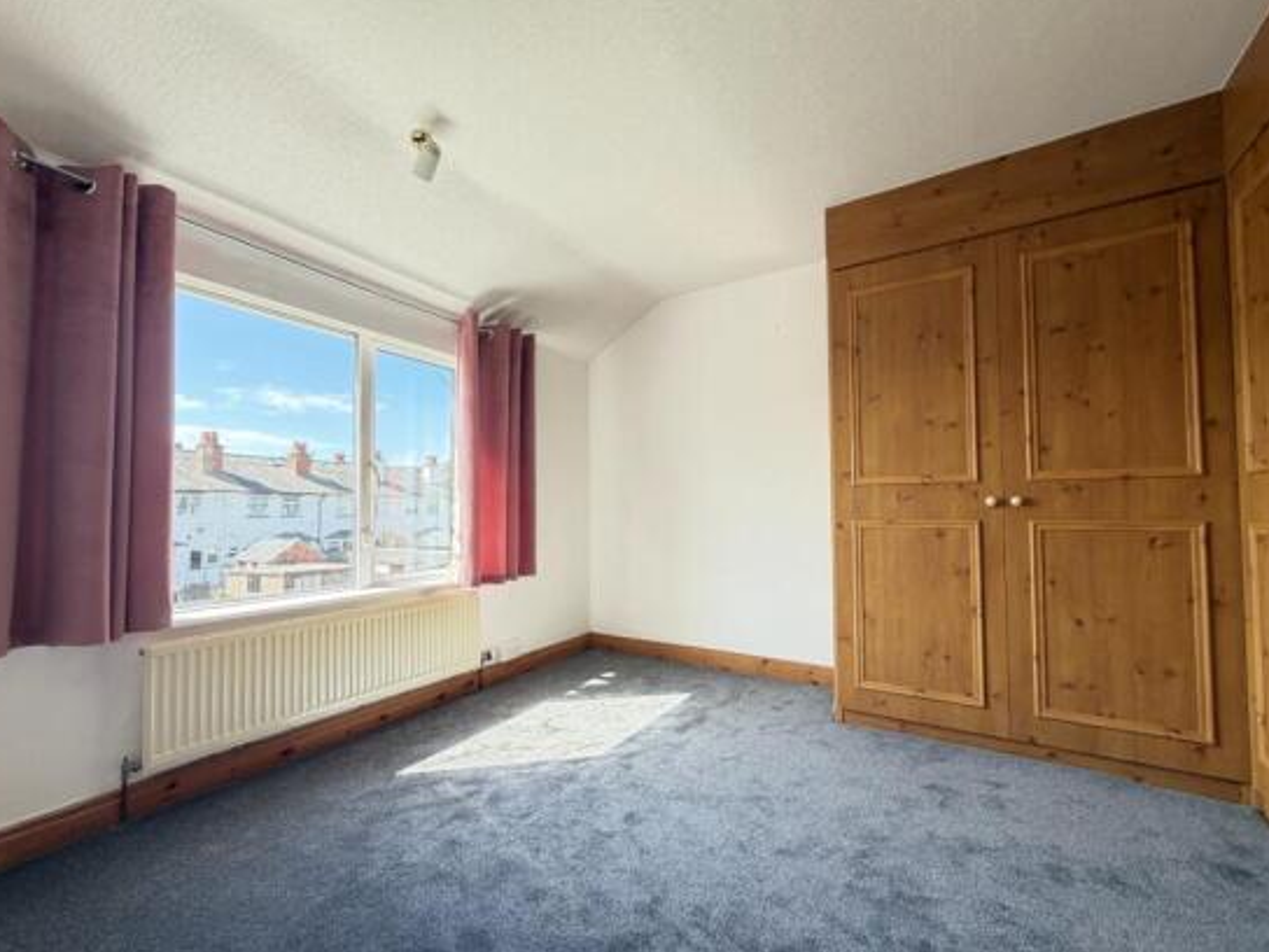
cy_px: 494
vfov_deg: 81.7
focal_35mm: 15
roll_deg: +1.1
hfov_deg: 98.1
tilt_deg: +1.5
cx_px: 612
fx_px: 550
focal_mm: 2.22
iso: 125
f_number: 2.2
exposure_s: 1/121
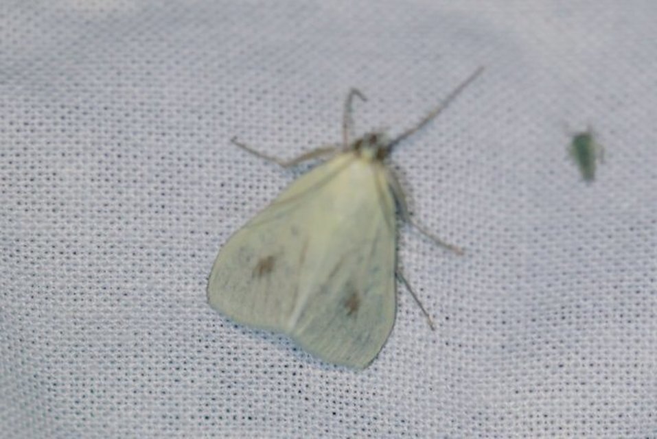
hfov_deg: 13.0
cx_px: 328
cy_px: 220
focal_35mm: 158
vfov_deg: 8.7
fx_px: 2877
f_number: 6.3
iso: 800
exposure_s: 1/160
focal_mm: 105
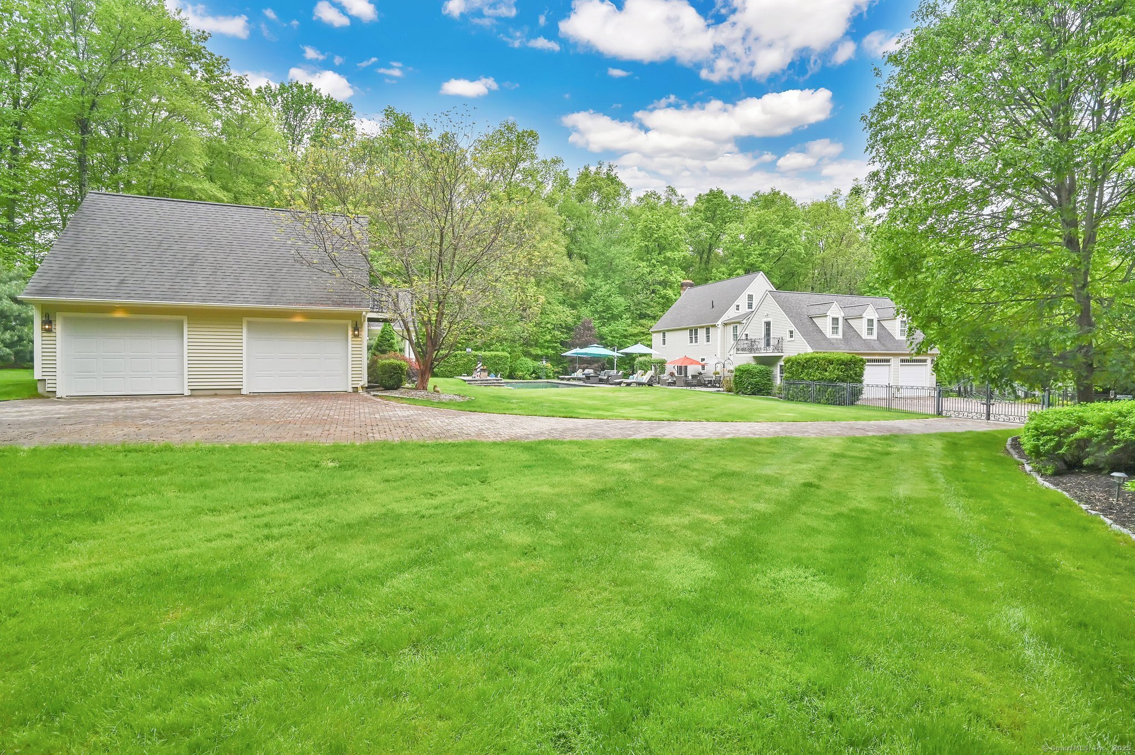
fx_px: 504
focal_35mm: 16
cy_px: 378
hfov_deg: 96.8
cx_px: 568
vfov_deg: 73.7
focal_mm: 16
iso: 800
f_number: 8
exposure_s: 1/640
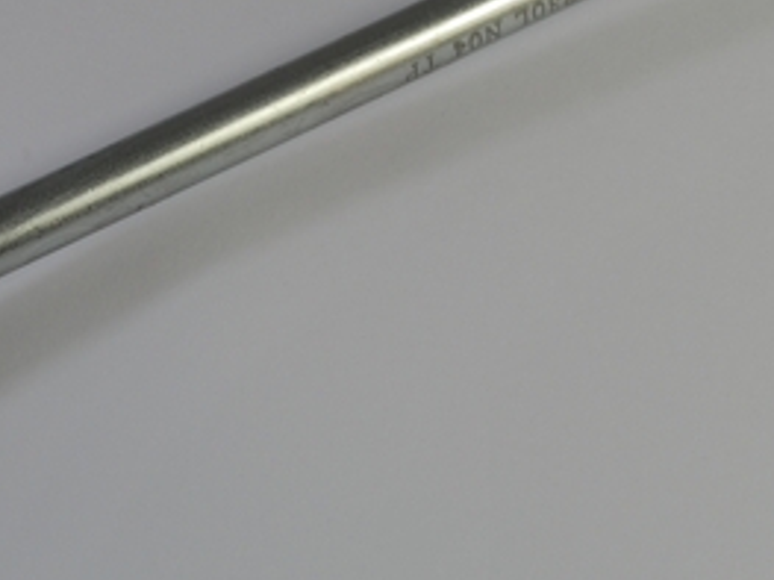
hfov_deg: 14.9
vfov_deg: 11.2
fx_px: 2950
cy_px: 52
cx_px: 330
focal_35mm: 132
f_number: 9
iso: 100
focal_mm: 30
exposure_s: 1/40
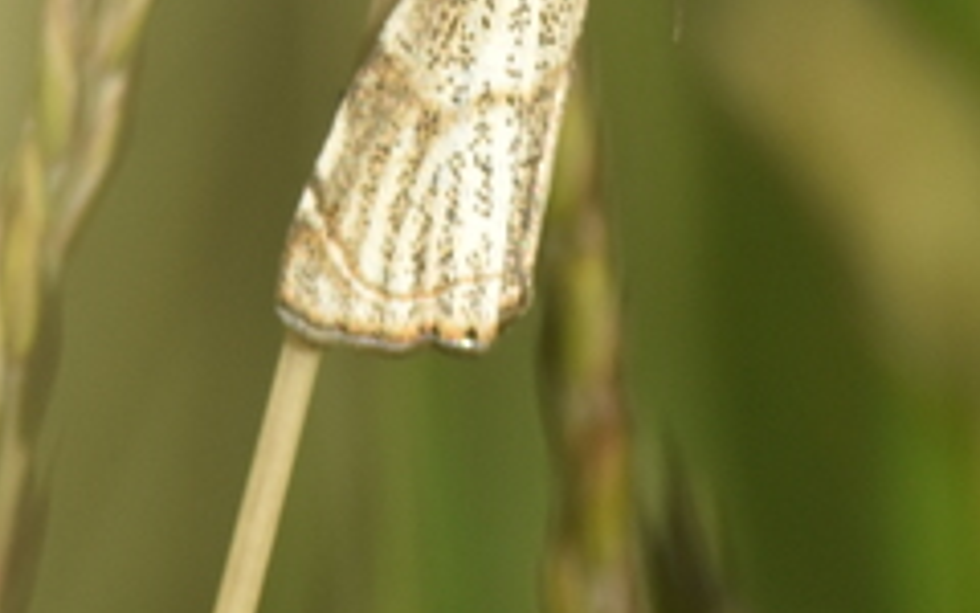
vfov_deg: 0.7
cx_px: 506
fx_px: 49009
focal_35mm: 1835
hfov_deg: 1.1
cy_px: -143
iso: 400
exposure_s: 1/320
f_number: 20
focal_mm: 300
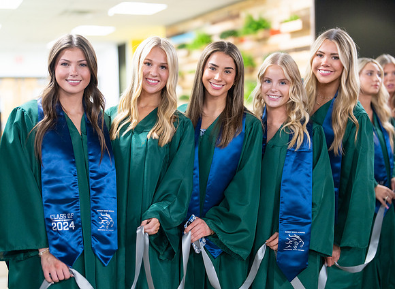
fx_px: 615
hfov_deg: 35.6
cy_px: 144
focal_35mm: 54
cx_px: 196
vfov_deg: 26.4
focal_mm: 50
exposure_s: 1/320
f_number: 1.2
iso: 800
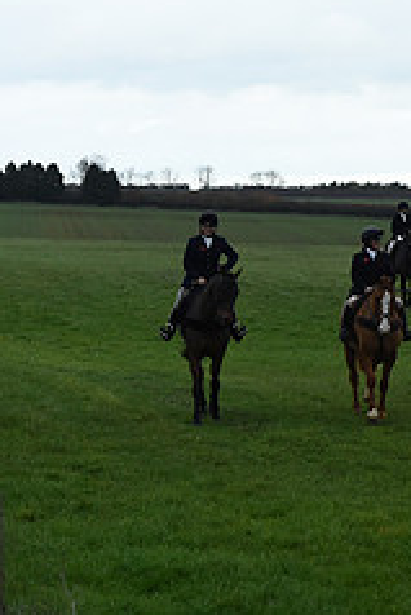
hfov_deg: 6.5
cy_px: 152
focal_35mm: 207
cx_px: 729
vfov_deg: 9.9
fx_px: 3539
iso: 2800
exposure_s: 1/1000
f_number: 5
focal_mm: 85
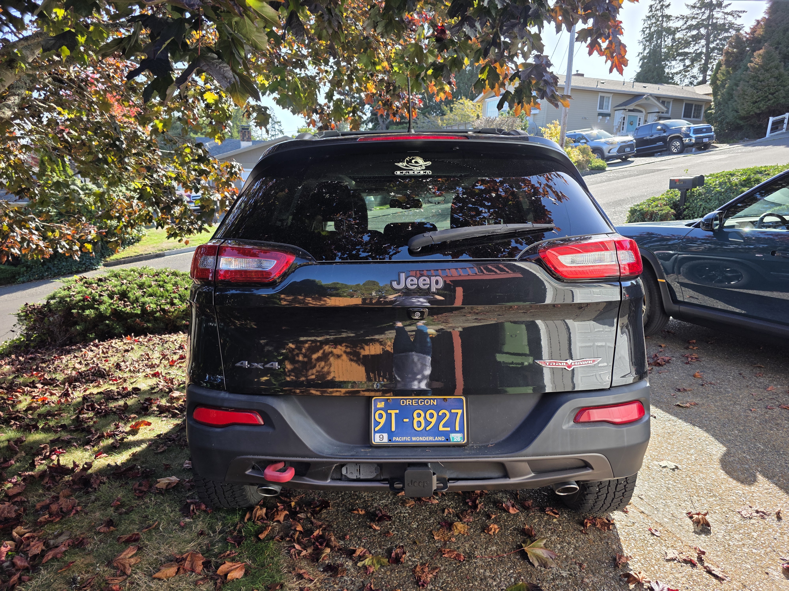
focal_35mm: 23
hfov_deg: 73.9
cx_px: 394
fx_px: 524
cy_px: 296
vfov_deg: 58.9
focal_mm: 6.3
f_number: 1.7
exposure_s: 1/1391
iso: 80
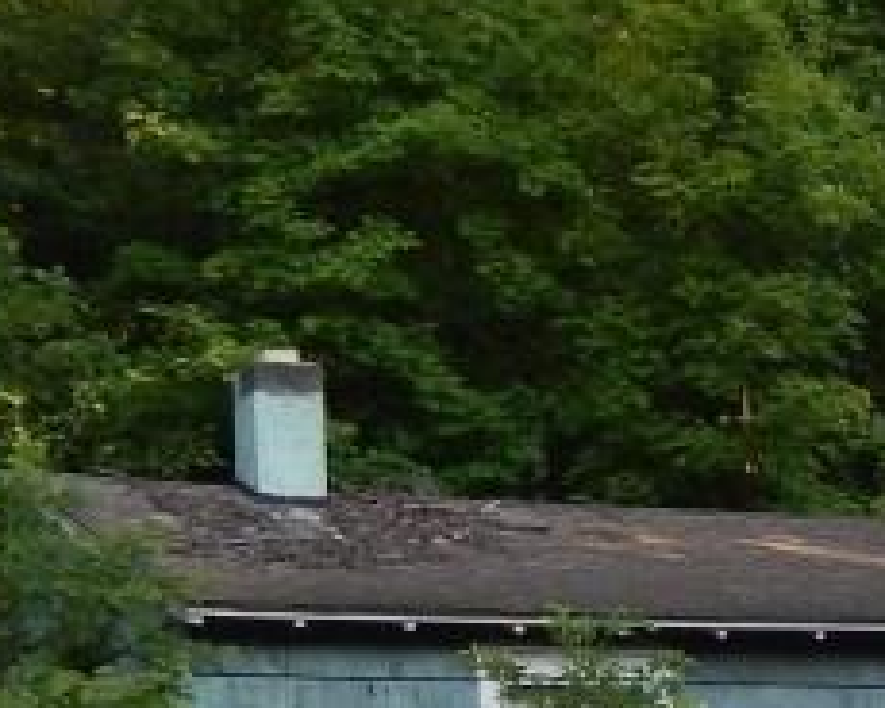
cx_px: 1239
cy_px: 877
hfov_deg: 11.3
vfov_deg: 9.2
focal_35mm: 165
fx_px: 4322
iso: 125
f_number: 3.4
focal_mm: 6.8
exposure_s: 1/125
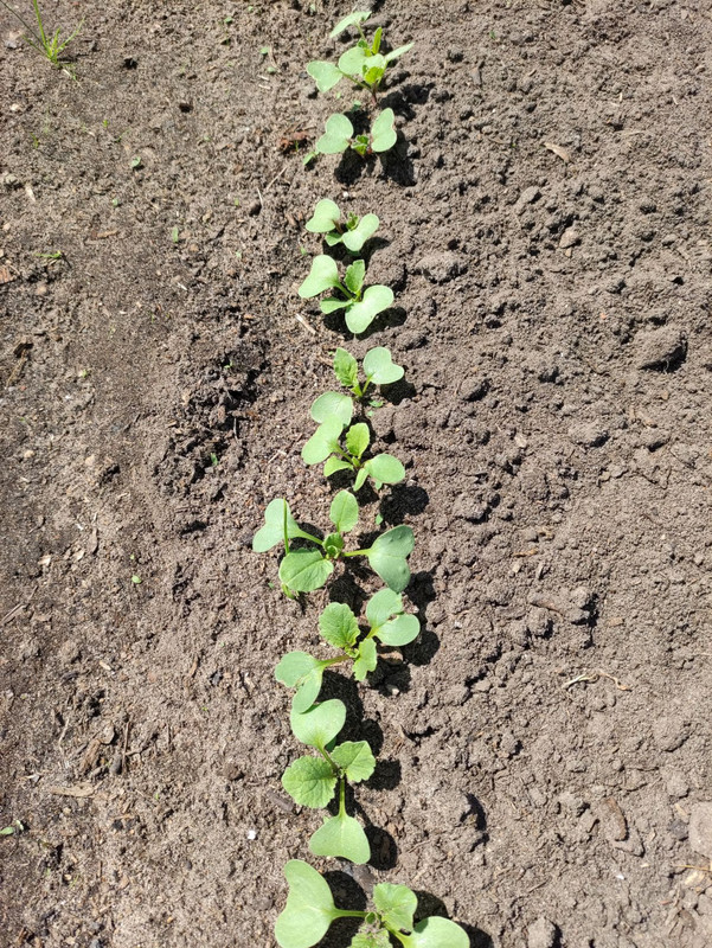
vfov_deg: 69.4
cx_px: 356
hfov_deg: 54.9
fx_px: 685
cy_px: 474
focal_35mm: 25
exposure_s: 1/730
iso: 50
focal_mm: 5.43
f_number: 1.89
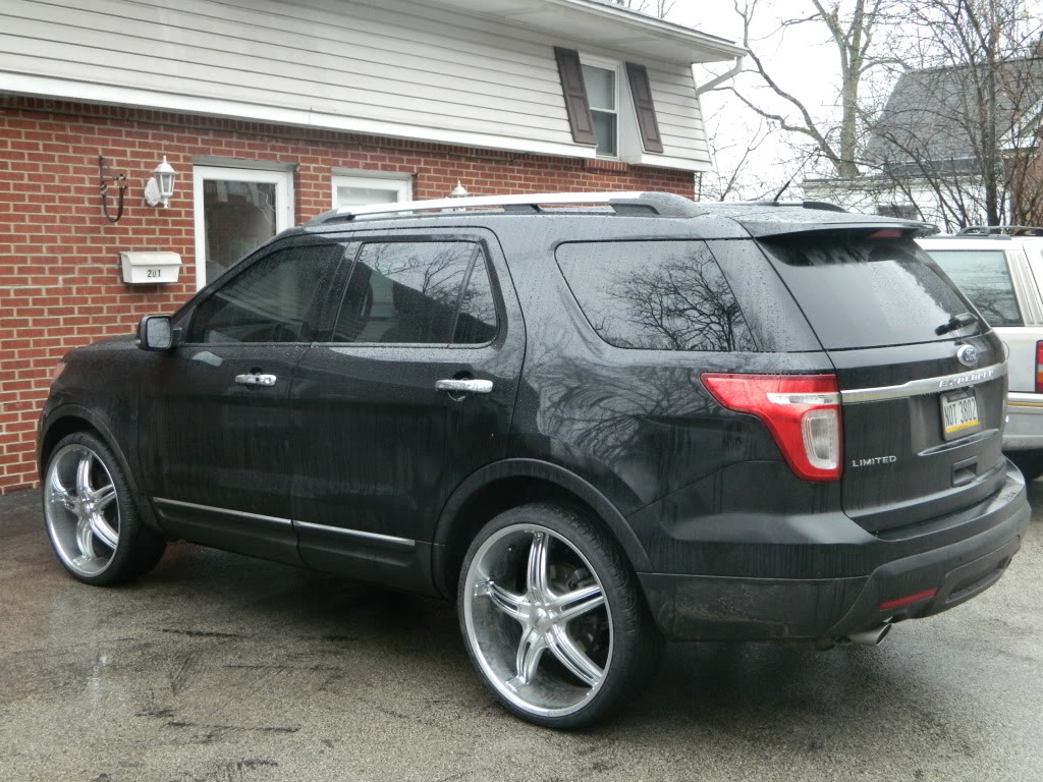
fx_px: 1235
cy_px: 391
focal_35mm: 41
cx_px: 522
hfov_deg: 45.8
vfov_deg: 35.1
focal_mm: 7.3
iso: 400
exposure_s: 1/40
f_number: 3.5
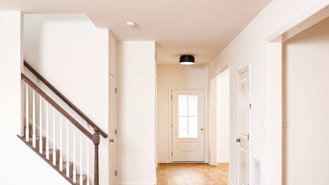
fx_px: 366
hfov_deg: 48.4
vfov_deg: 28.2
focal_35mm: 42
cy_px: 120
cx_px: 162
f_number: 8
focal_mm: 35
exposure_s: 1/30
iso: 800
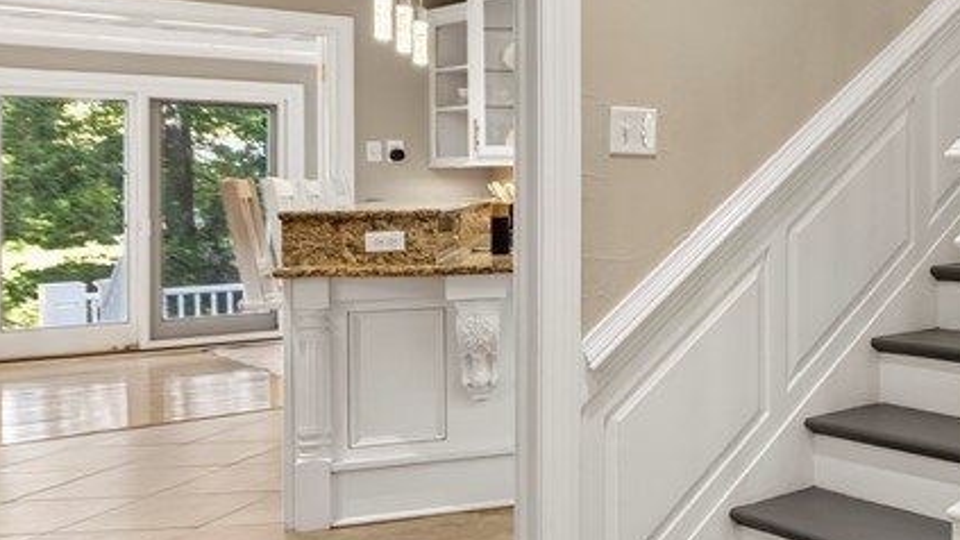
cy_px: 210
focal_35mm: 43
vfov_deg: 27.6
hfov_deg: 35.5
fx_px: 1095
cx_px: 1193
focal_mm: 16
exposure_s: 1/2
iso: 640
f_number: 9
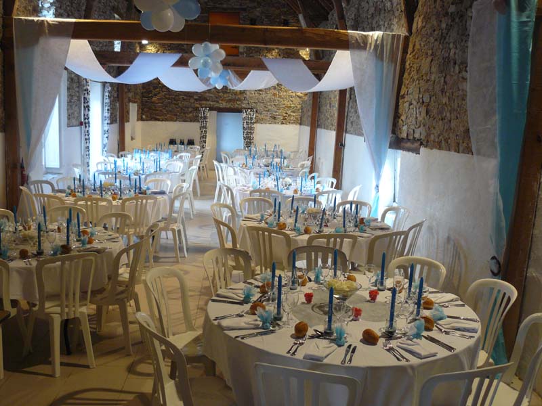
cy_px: 203
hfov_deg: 51.4
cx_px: 271
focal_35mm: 36
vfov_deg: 39.7
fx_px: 564
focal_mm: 6
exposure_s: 1/30
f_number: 2.8
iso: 200
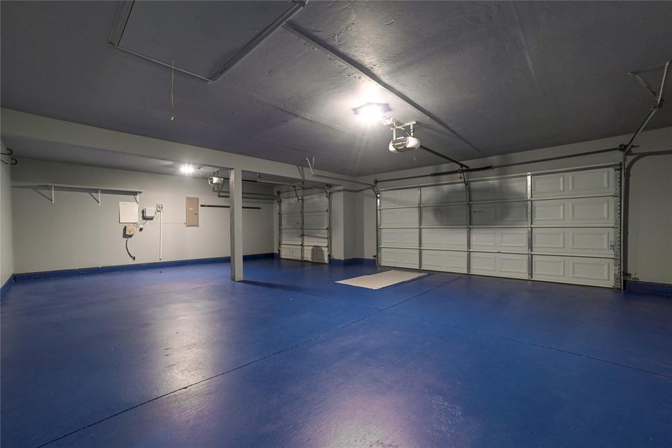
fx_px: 261
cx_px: 336
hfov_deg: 104.3
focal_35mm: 14
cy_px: 224
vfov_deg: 81.2
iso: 800
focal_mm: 14
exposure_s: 1/20
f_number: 5.6
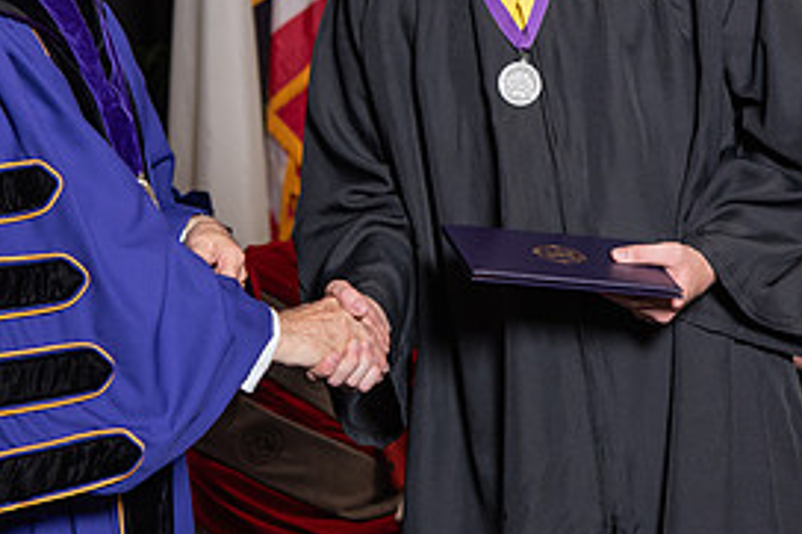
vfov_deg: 8.5
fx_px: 3562
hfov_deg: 12.8
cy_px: 37
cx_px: 363
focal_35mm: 160
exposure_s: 1/200
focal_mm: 75
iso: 1000
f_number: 5
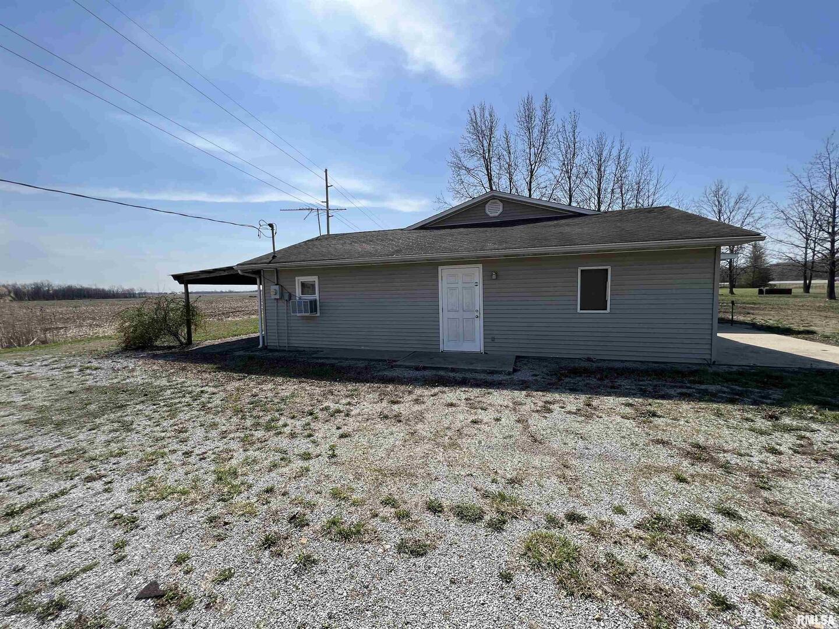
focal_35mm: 13
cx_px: 420
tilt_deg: -1.1
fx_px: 315
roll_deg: +1.6
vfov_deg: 89.9
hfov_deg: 106.2
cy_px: 314
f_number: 1.8
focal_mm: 1.57
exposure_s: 1/1531
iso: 32
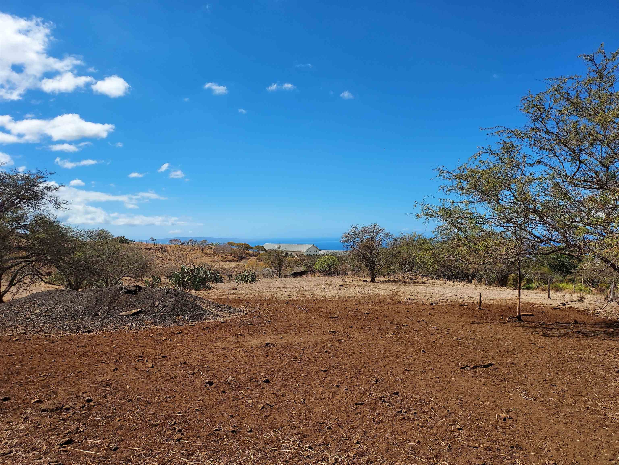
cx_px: 310
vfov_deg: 56.8
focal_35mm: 24
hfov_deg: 71.6
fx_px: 429
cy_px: 232
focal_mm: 4.6
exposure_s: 1/1663
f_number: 1.8
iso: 40
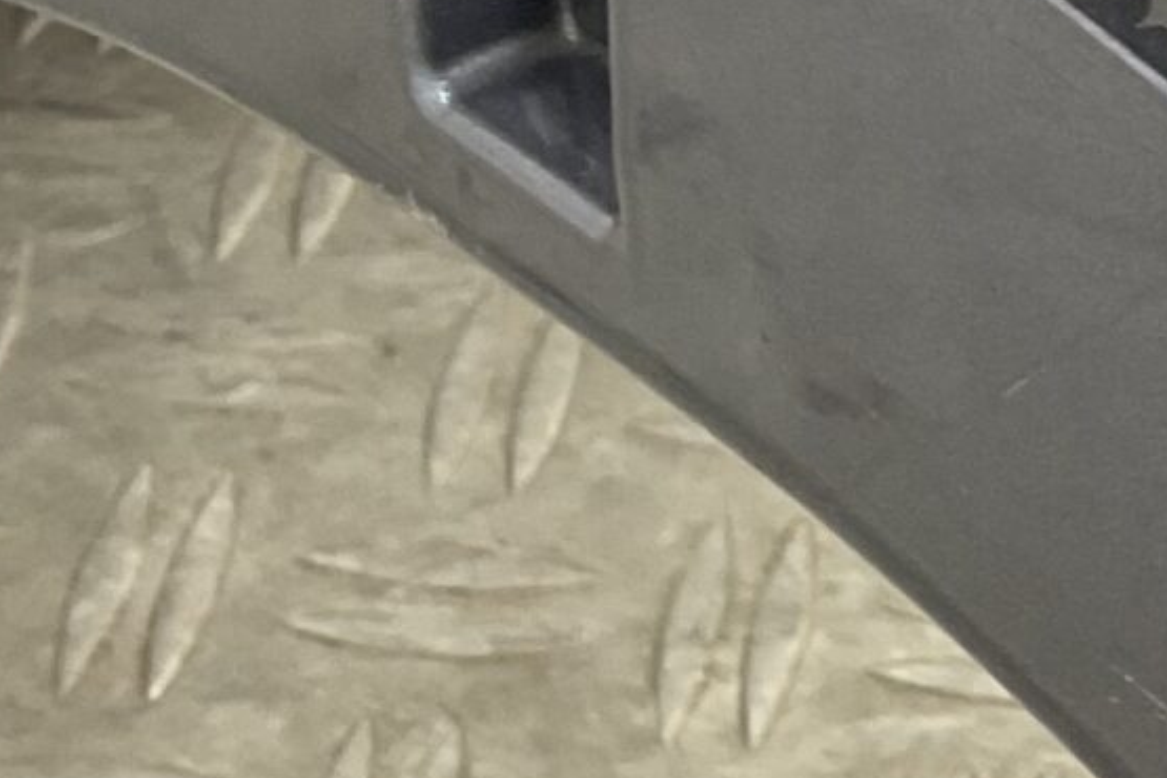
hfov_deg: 13.8
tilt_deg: -38.9
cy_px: -368
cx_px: 1798
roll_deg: -11.8
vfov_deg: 9.6
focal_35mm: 139
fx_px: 4506
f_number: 1.8
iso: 32
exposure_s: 1/100
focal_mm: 3
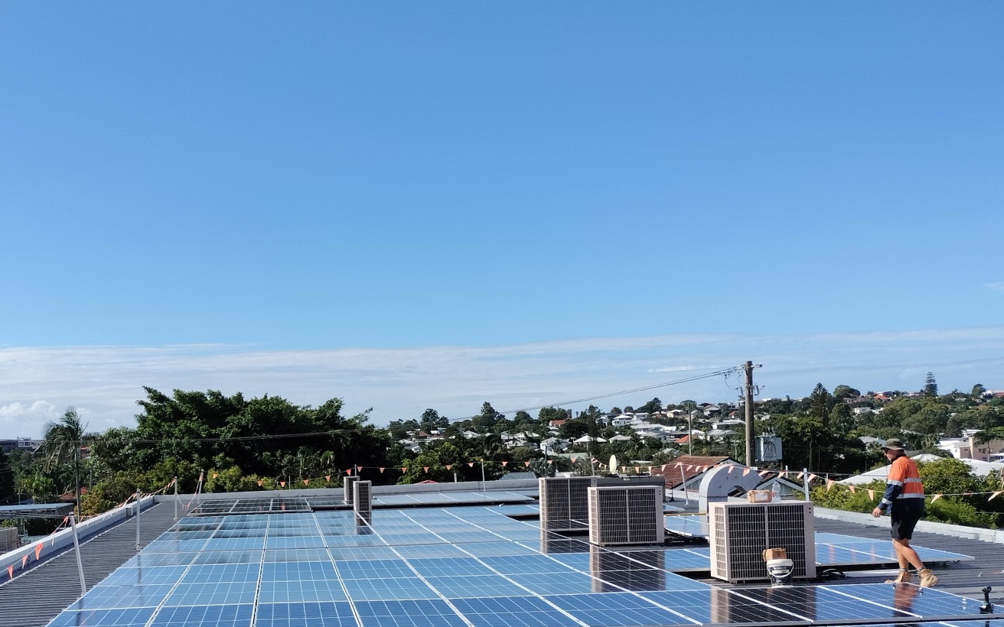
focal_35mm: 42
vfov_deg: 30.2
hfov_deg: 46.4
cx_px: 328
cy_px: 442
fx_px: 1149
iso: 50
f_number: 1.7
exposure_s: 1/1940
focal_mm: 4.71
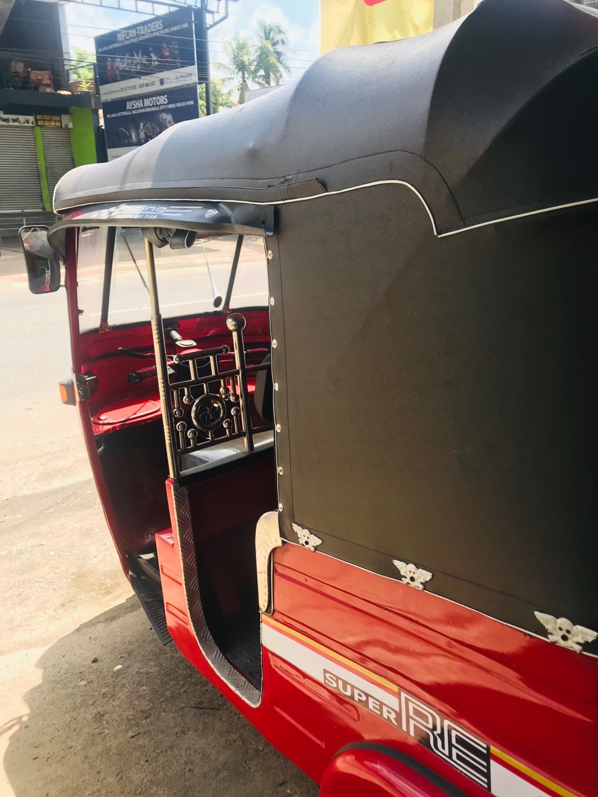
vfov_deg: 63.4
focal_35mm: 28
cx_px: 299
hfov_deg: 49.7
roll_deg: +1.2
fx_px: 645
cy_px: 398
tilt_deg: -17.0
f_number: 1.8
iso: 20
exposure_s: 1/512
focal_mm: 3.99
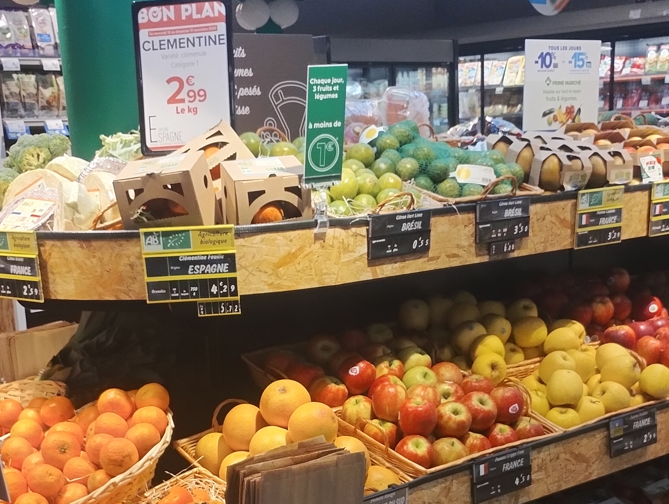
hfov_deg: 33.2
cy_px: 452
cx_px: 370
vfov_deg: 24.6
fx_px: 1122
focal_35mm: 58
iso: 428
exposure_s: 1/100
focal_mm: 4.27
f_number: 1.8
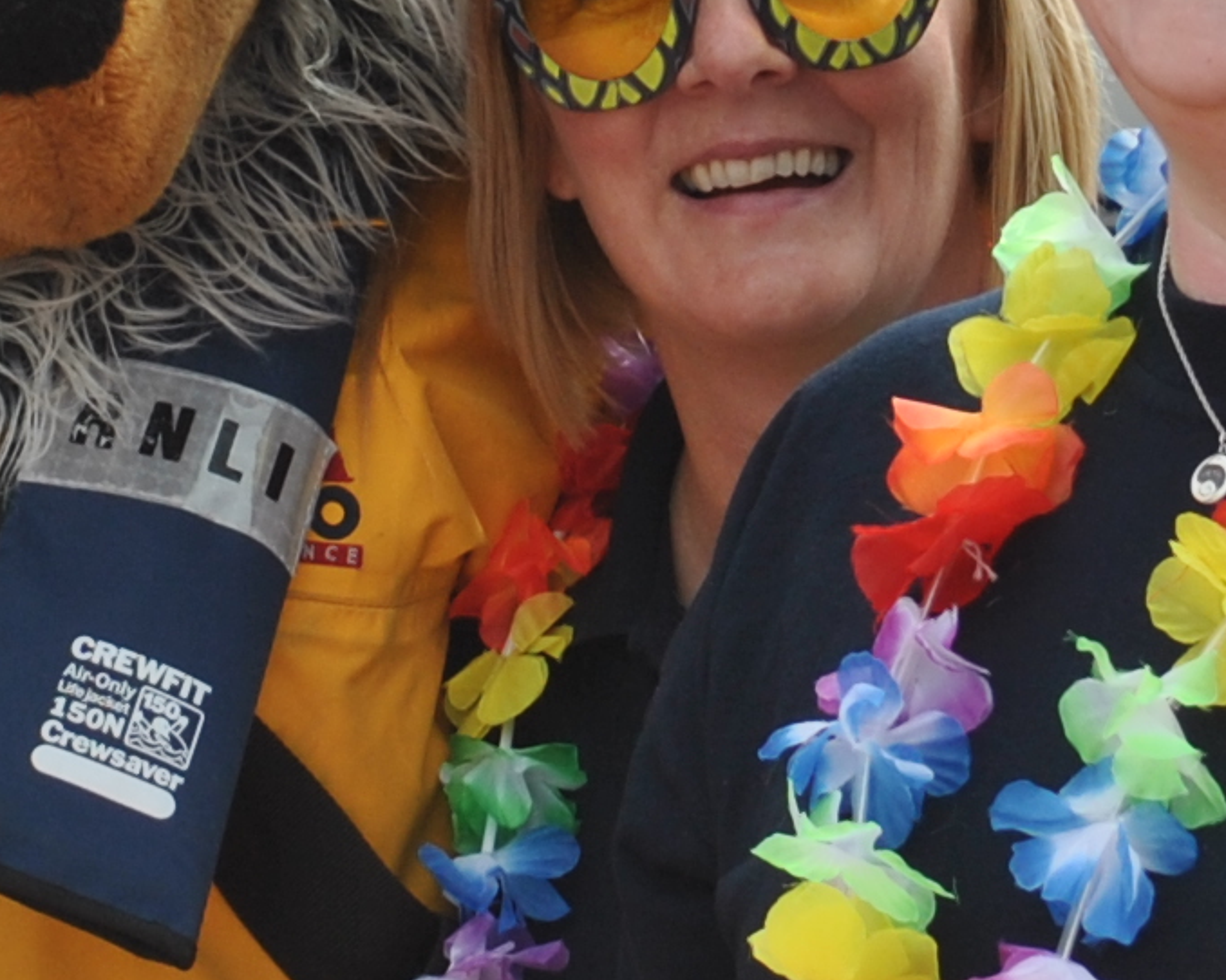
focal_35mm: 322
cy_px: -204
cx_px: 483
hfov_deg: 6.0
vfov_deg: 4.8
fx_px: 11680
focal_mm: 40
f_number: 8
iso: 100
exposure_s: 1/250
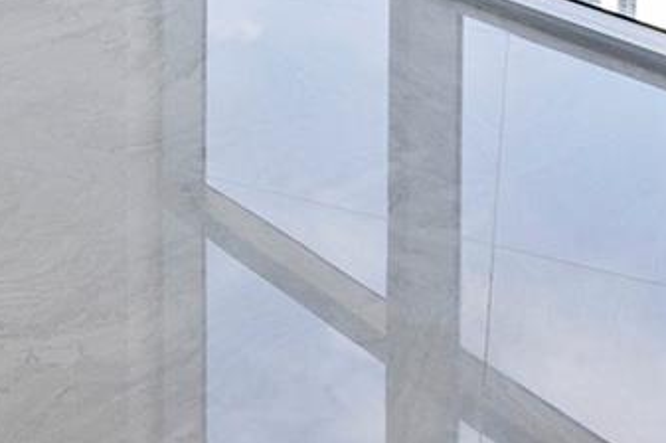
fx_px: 1405
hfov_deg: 18.4
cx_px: -644
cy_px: -445
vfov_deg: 14.7
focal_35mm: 76
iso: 320
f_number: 8
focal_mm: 16
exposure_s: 1/400
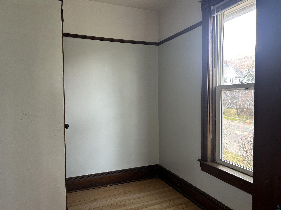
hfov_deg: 67.3
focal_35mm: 26
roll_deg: +0.6
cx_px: 140
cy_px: 105
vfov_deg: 53.1
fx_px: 211
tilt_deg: -1.3
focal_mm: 5.7
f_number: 1.5
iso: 125
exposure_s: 1/105
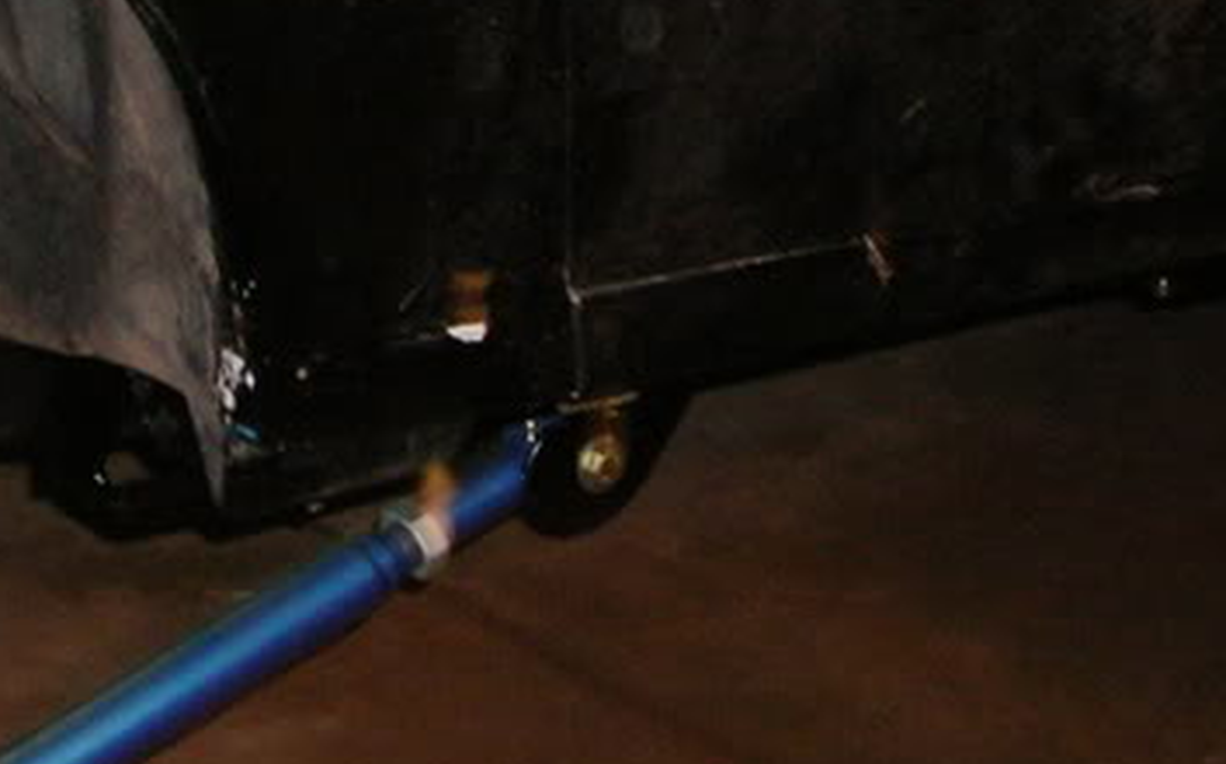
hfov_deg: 17.5
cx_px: 94
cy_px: -215
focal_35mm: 117
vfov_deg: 10.9
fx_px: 3906
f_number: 3.2
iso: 200
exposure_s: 1
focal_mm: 6.3
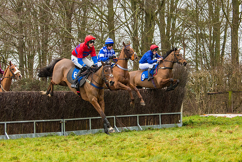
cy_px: 76
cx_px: 137
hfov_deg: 18.3
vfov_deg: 12.3
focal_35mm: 112
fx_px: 750
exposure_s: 1/1000
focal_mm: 70
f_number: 4
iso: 1000
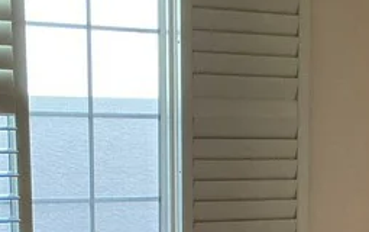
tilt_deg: -10.5
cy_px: 357
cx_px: 273
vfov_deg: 10.6
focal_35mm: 119
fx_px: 1198
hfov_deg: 17.4
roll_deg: -0.8
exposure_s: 1/60
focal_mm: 3
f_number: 1.8
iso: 160
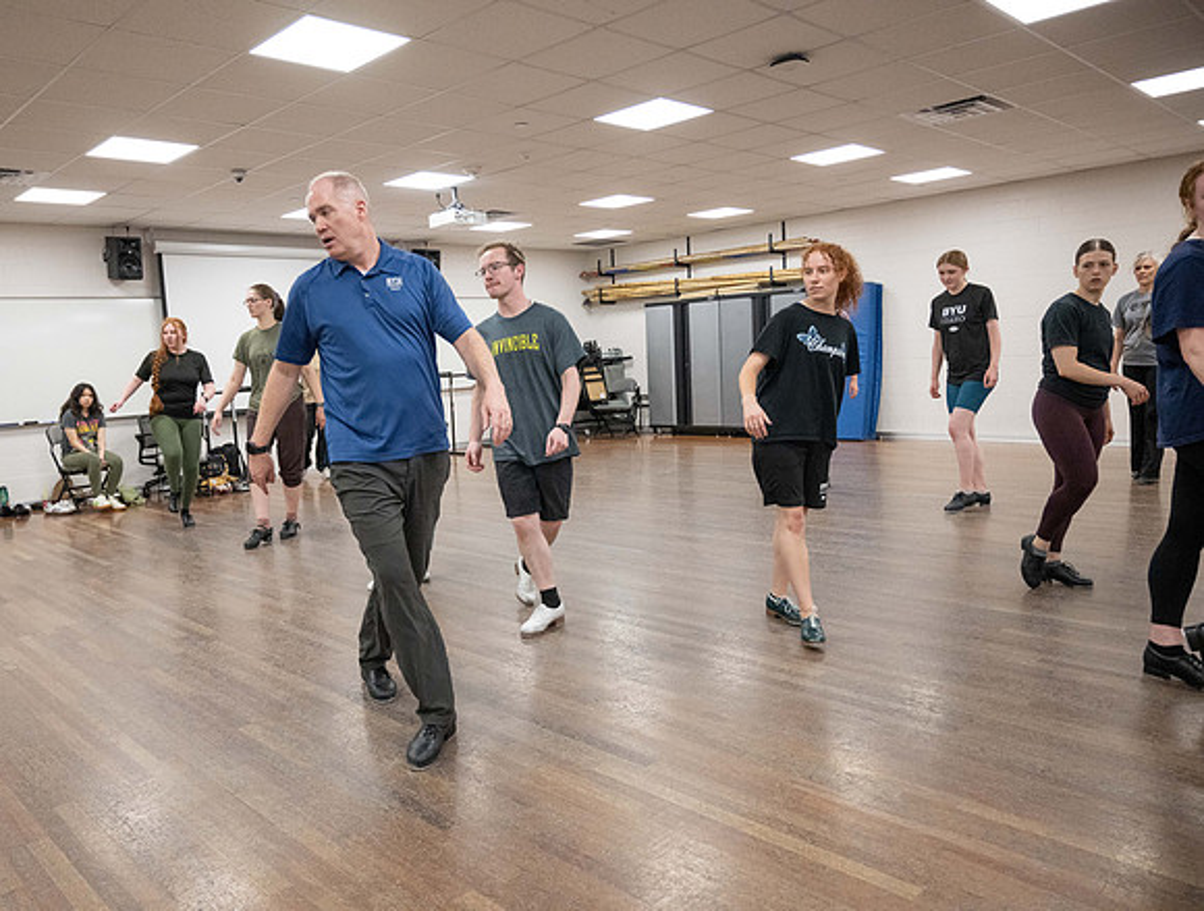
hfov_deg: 66.6
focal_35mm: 26
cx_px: 521
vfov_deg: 53.1
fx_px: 911
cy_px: 456
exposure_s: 1/640
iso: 3200
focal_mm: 24
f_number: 4
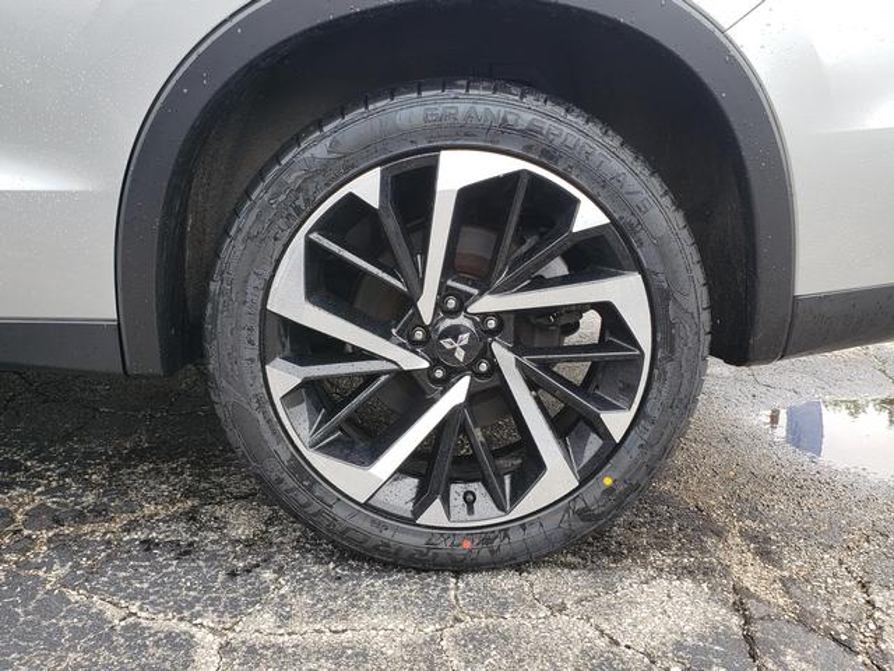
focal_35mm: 26
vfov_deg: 53.1
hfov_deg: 67.3
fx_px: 671
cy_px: 336
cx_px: 447
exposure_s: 1/90
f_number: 2.4
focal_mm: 4.3
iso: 50
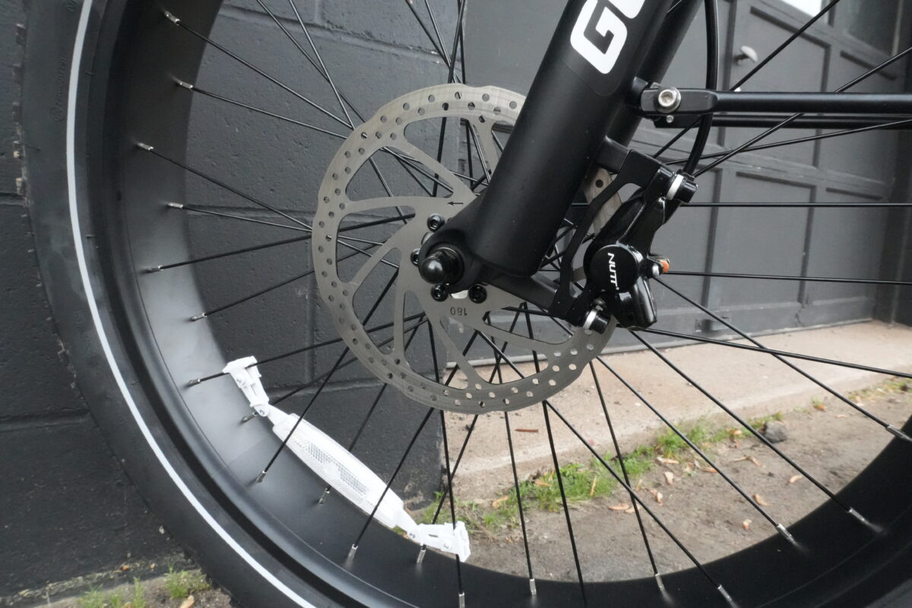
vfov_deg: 53.1
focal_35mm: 24
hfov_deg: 73.7
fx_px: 608
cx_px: 456
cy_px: 304
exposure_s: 1/50
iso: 6400
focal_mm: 16
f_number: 16
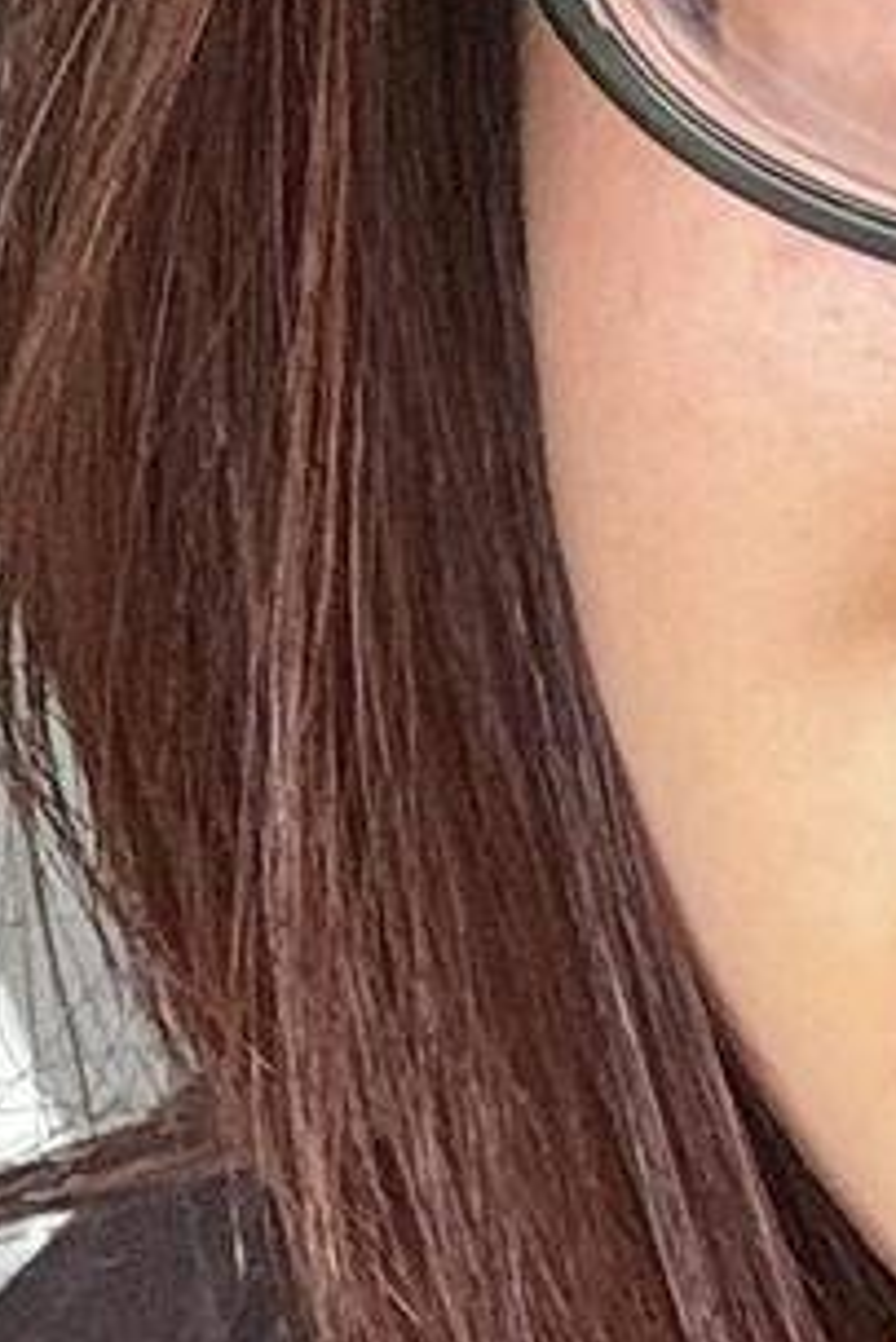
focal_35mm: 210
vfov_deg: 9.8
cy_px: 856
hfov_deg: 6.3
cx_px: 1942
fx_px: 7830
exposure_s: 1/99
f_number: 1.9
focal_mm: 2.69
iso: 80
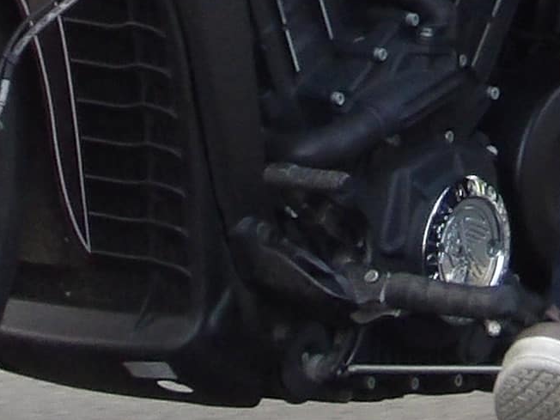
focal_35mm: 1195
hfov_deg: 1.7
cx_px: 573
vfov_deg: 1.2
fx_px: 19332
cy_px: -656
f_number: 4.4
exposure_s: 1/54
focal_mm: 30.2
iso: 200
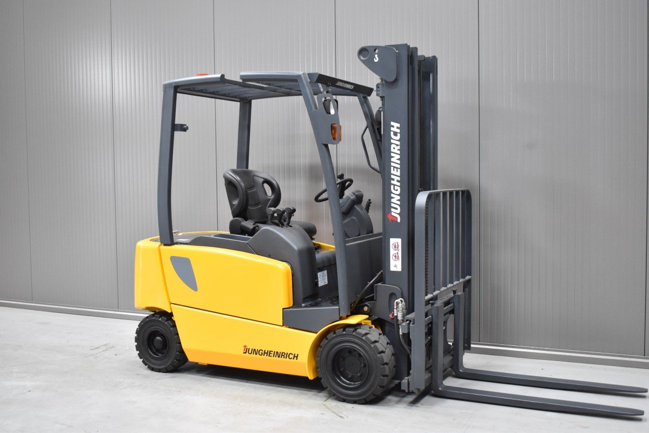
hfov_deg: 49.6
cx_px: 324
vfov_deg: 34.2
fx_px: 703
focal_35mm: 39
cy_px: 216
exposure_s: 1/50
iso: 1600
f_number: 4
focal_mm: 26
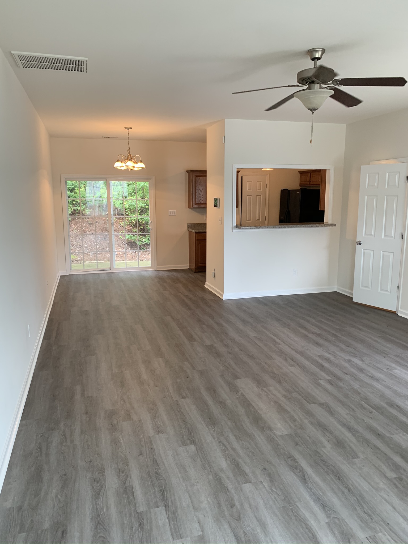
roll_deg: +0.4
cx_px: 204
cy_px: 272
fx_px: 409
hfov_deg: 53.1
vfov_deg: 67.3
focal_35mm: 26
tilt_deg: -10.1
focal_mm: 4.25
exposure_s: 1/60
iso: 100
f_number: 1.8
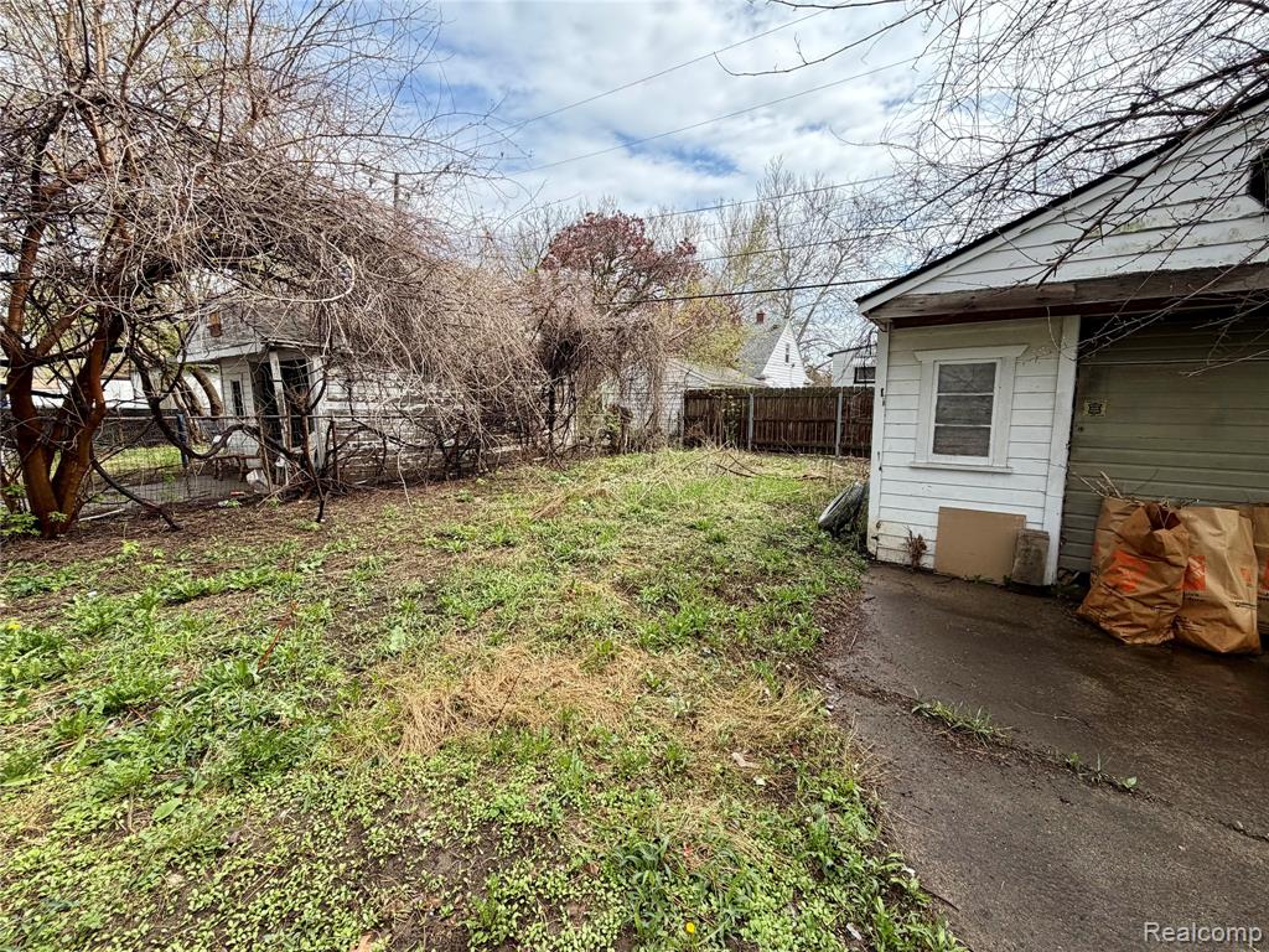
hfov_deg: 102.1
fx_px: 513
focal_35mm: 14
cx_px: 634
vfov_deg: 85.7
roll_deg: +0.2
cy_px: 476
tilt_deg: -8.8
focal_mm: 2.22
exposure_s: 1/770
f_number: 2.2
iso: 40
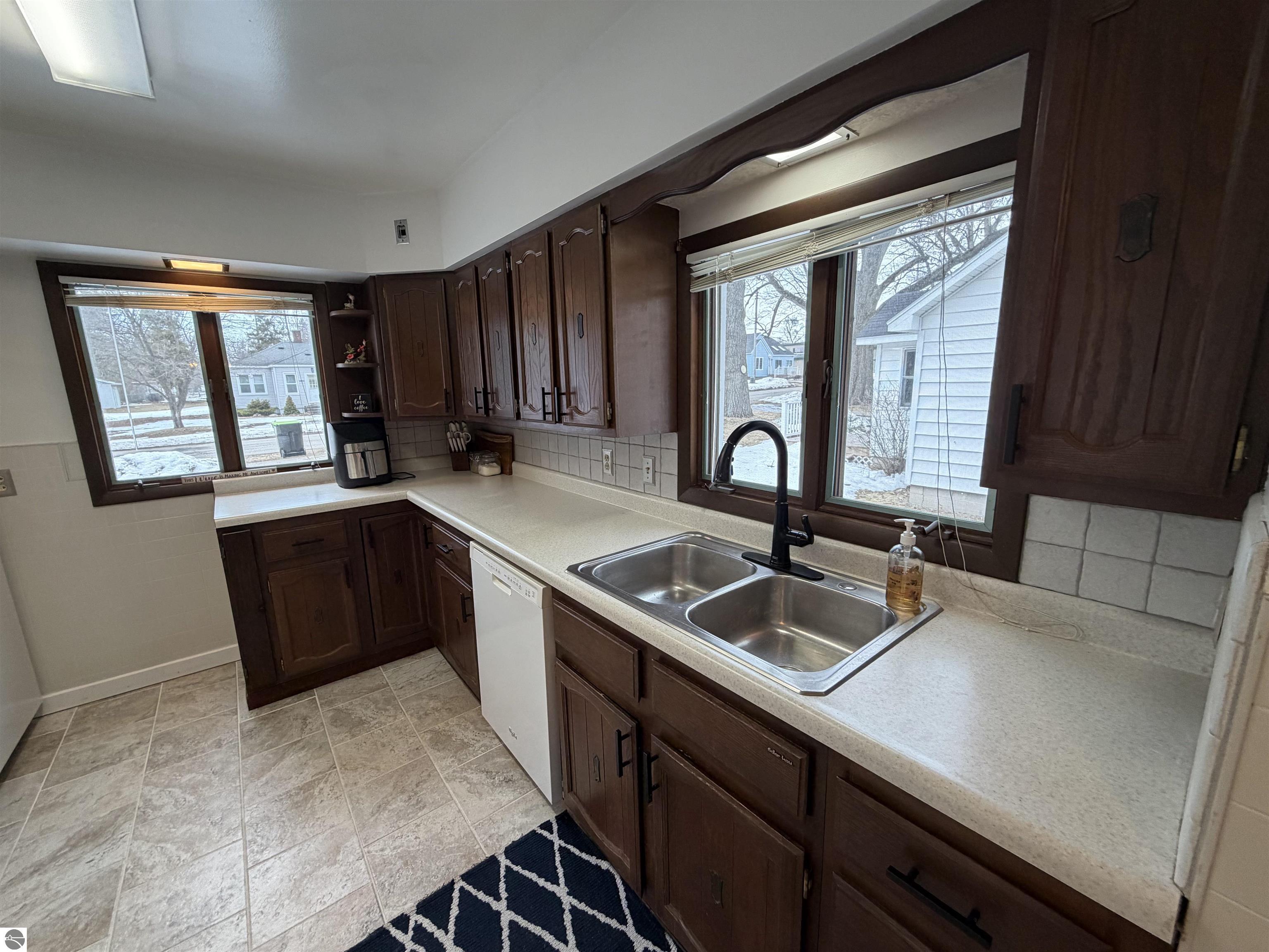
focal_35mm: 14
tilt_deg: -10.5
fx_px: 513
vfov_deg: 85.7
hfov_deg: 102.1
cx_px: 634
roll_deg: +1.9
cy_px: 476
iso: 200
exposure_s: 1/120
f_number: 2.2
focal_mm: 2.22
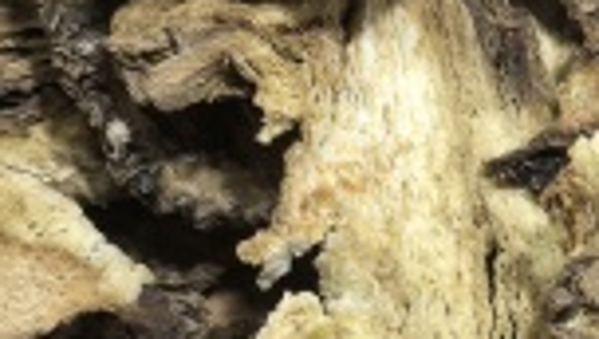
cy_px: 790
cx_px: 993
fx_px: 3277
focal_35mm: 206
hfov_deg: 10.0
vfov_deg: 5.7
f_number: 2
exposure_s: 1/100
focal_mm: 5.75
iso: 50
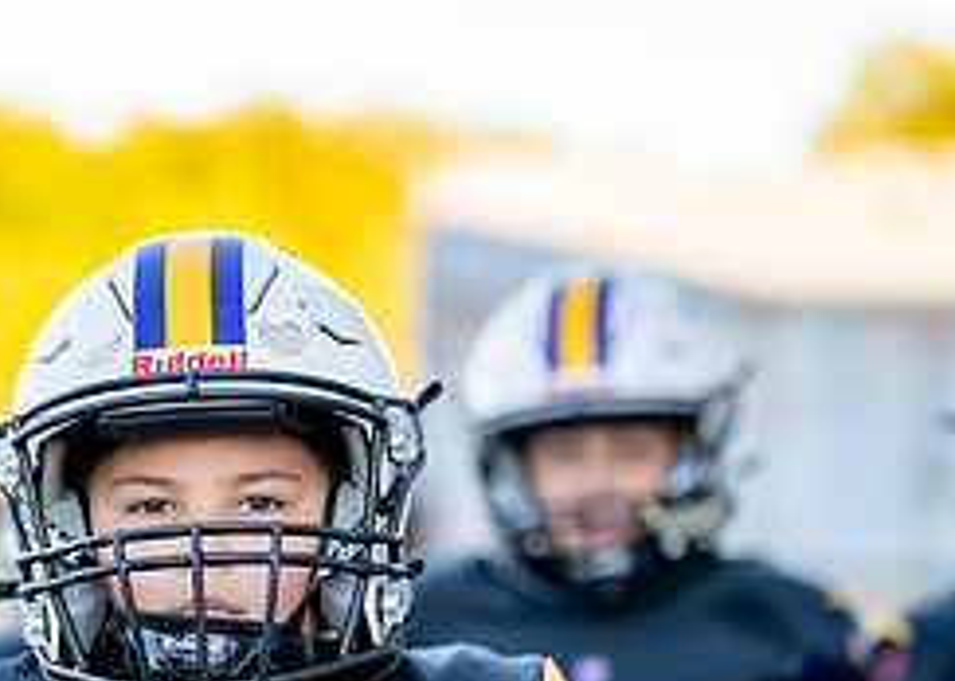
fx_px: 3497
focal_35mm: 129
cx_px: 236
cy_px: 648
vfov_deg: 11.0
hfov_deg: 15.5
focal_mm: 50
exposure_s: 1/1000
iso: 125
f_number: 1.2
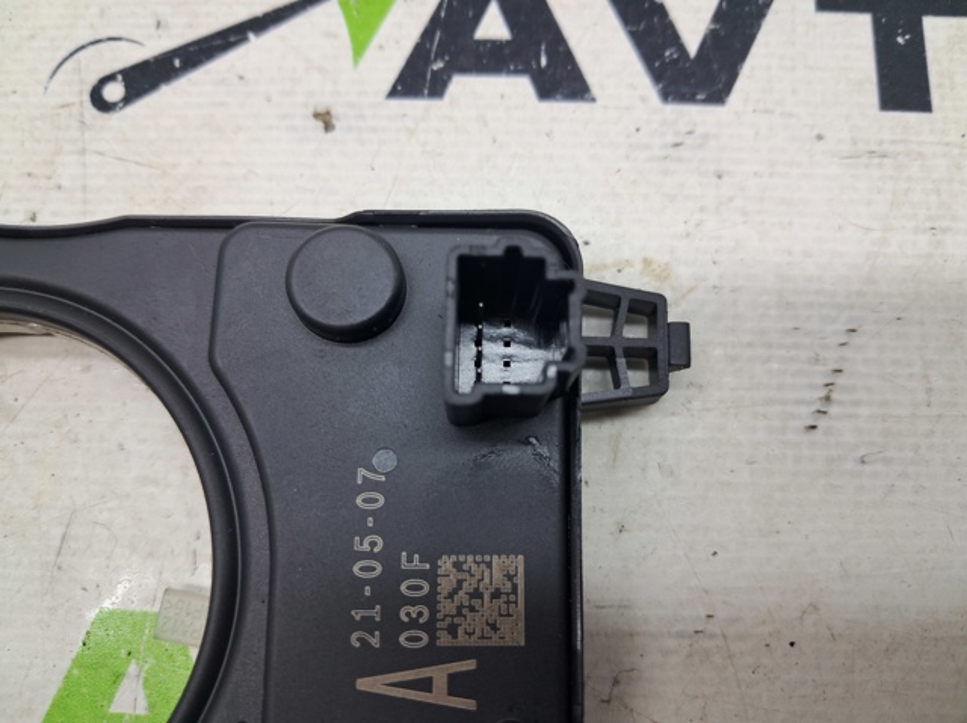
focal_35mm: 27
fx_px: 754
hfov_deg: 65.4
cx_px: 484
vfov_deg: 51.3
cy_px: 362
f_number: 1.8
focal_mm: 4
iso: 50
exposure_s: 1/50
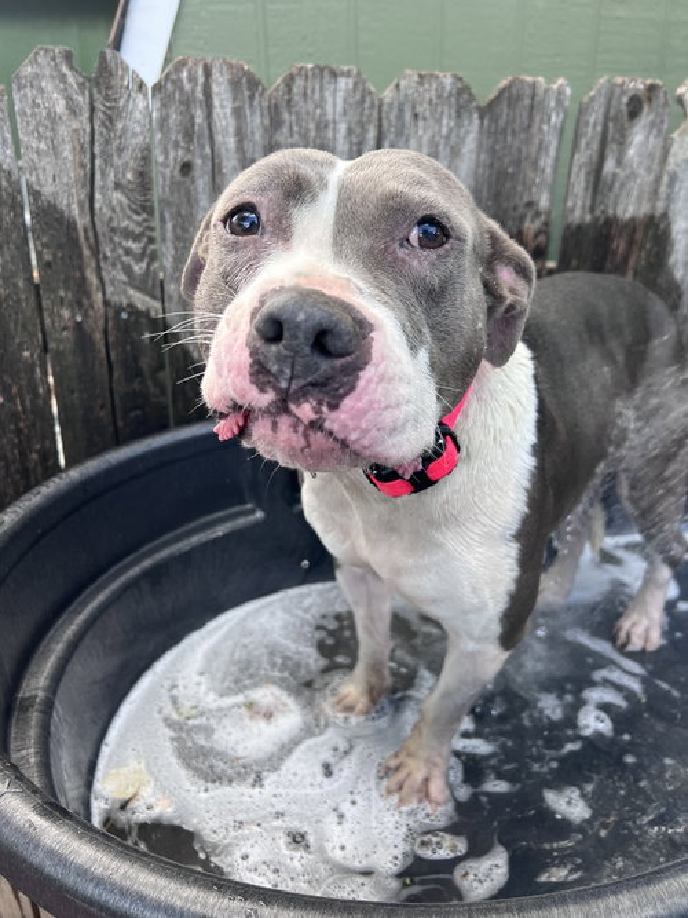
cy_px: 459
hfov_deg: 53.0
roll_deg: +0.7
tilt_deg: -23.6
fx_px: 689
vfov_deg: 67.3
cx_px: 344
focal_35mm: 26
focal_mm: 5.7
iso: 40
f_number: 1.5
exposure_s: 1/214
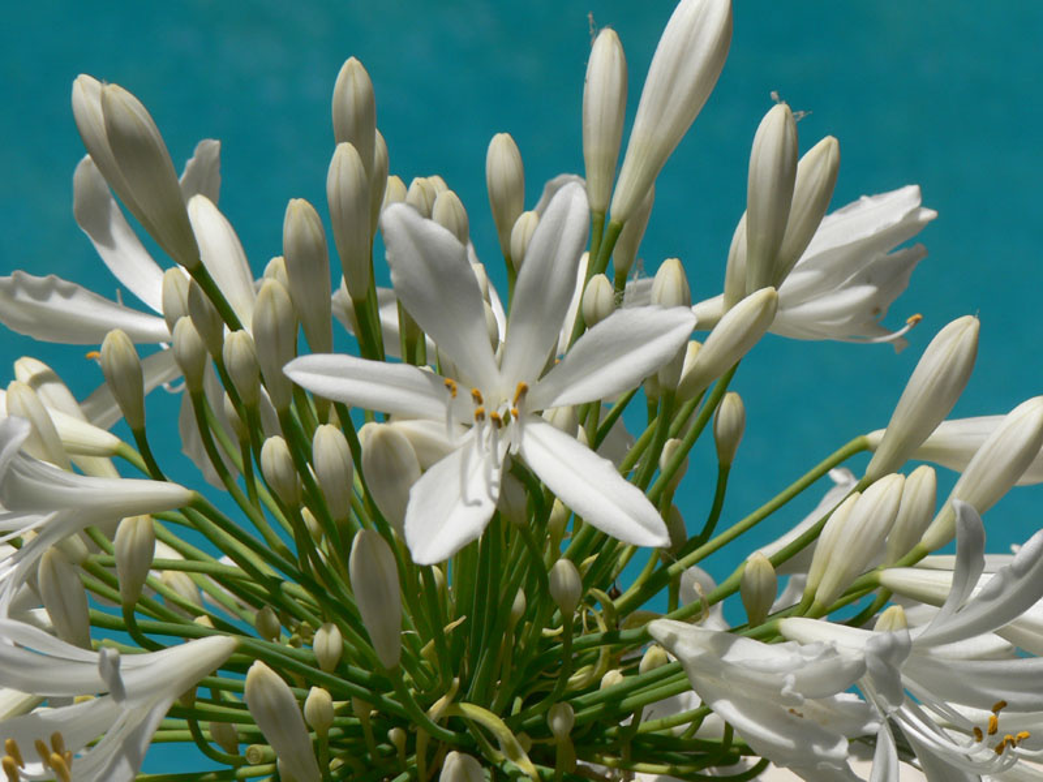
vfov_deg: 10.1
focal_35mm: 147
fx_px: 4429
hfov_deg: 13.4
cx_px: 522
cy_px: 391
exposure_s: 1/800
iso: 80
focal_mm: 24.6
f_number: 5.6
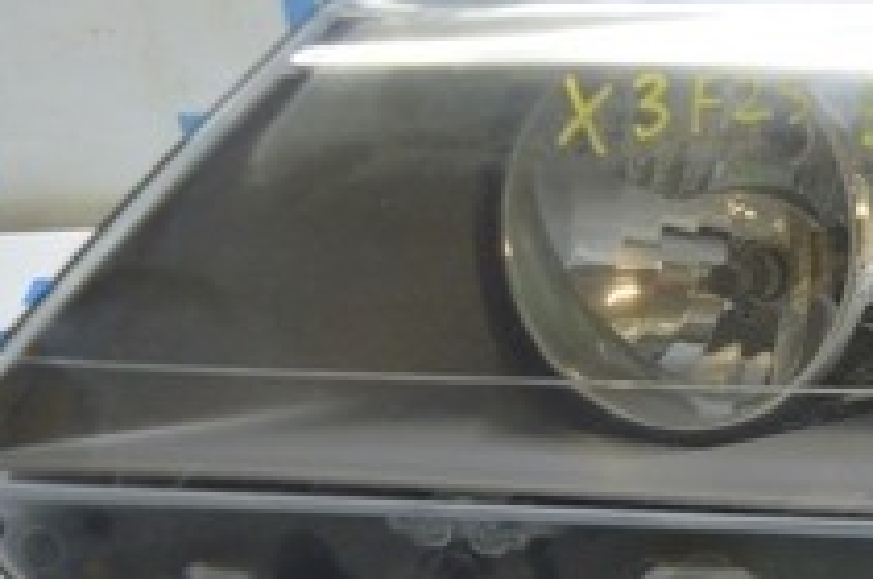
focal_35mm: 100
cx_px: 910
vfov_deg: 13.6
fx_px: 2421
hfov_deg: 19.7
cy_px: 312
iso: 400
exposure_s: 1/50
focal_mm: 22
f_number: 3.8
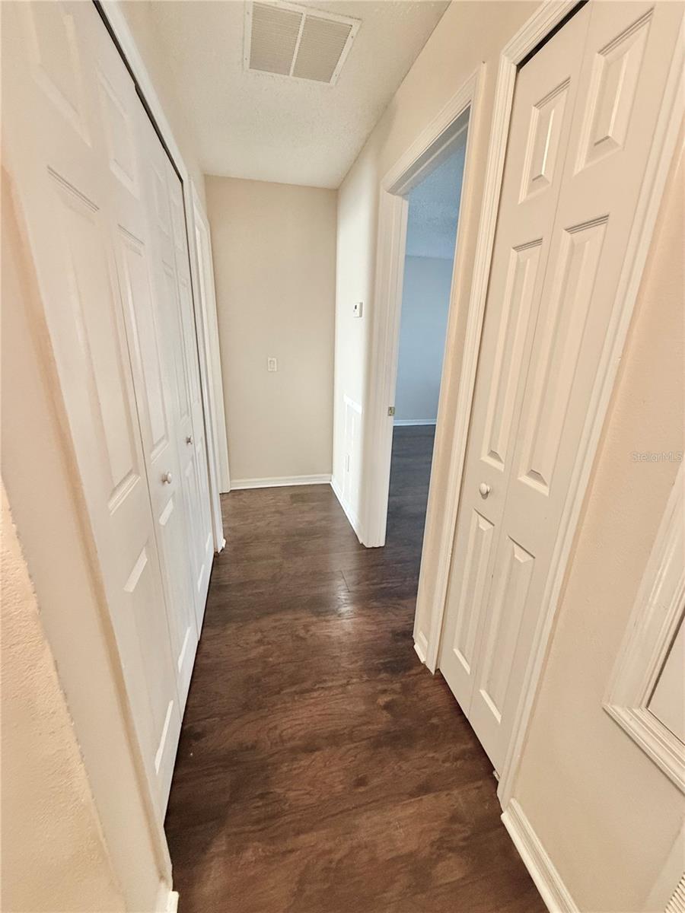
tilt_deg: -17.0
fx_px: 369
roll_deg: -1.9
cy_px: 456
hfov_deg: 85.7
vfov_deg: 102.1
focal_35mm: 14
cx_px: 342
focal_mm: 2.22
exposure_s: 1/60
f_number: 2.2
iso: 400
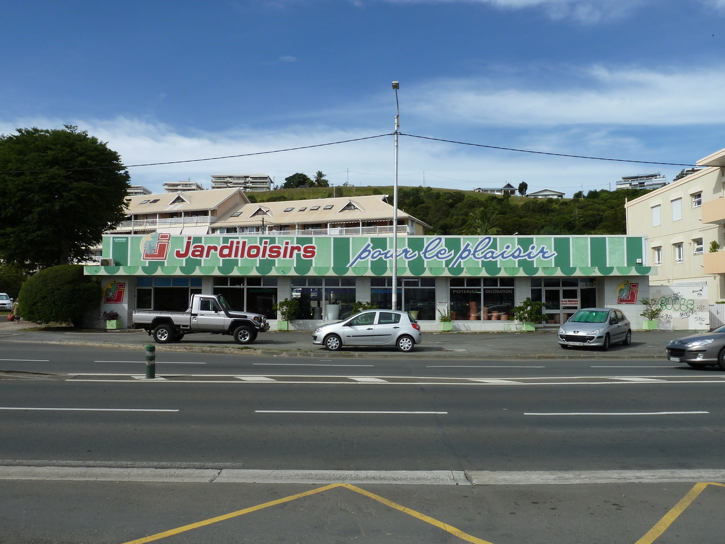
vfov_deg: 48.2
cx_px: 362
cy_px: 272
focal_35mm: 29
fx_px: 607
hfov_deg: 61.7
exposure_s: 1/500
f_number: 5.6
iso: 80
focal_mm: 4.7
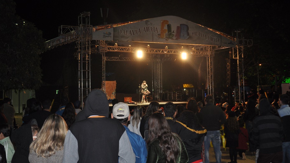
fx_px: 346
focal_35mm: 45
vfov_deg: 26.5
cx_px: 145
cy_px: 66
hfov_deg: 45.5
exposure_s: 1/60
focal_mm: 28
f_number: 4.5
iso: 640
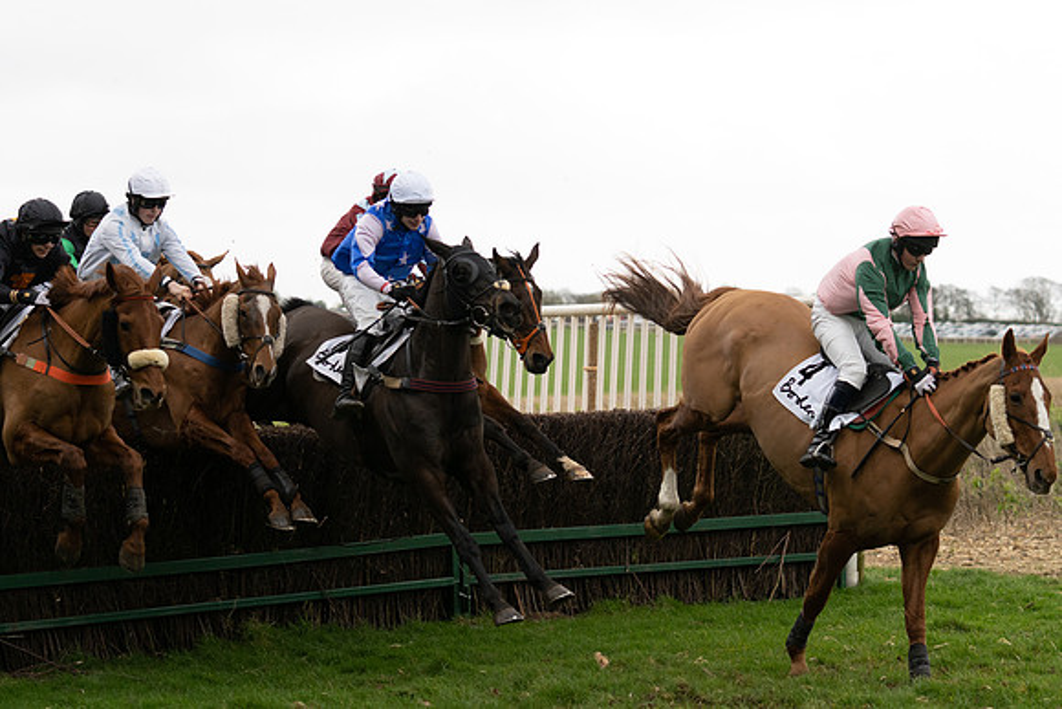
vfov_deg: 13.0
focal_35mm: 105
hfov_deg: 19.5
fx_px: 3098
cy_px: 354
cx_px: 531
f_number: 2.8
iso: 800
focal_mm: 70
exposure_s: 1/2000
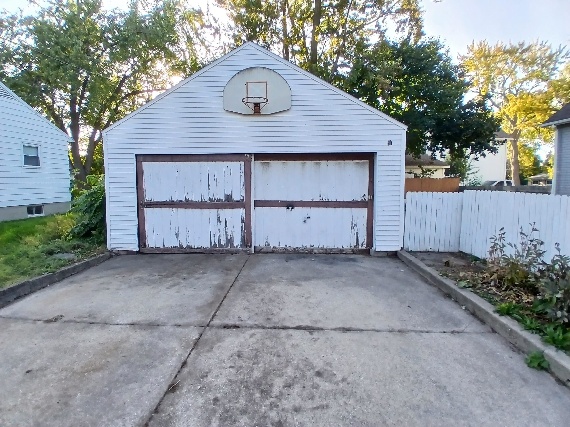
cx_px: 285
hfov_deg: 91.0
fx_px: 280
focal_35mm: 17
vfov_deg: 74.7
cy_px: 214
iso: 64
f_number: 2.2
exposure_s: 1/120
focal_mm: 1.4
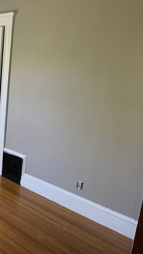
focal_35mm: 37
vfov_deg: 54.0
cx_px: -33
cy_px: 125
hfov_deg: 27.6
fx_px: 250
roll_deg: -1.0
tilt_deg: -14.0
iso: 125
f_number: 1.78
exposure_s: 1/121
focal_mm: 6.76
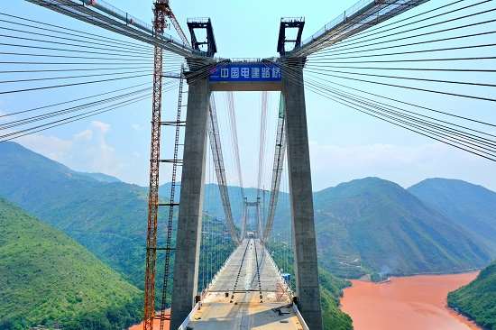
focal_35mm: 28
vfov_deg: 46.3
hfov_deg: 65.5
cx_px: 248
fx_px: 386
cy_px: 165
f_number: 6.3
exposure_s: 1/640
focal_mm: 10.26
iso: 100
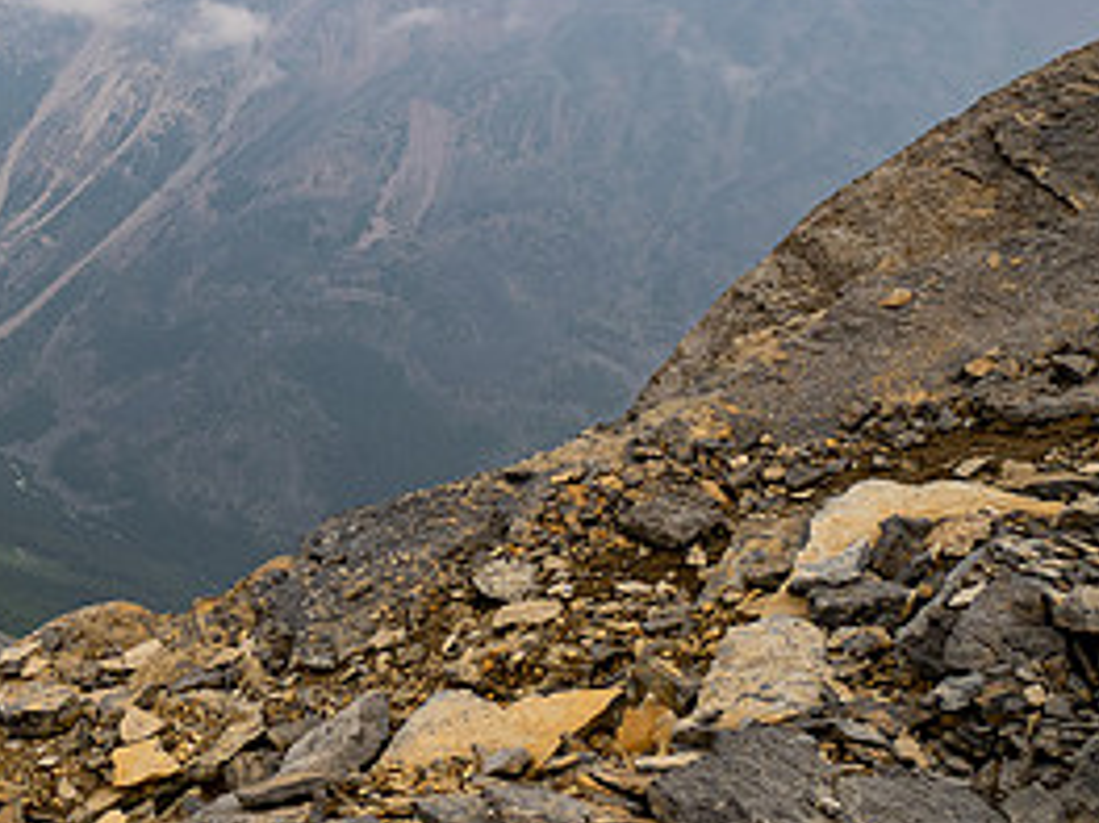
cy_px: 148
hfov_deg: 32.3
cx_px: -84
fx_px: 1682
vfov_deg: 26.9
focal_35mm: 53
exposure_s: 1/250
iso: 200
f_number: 8
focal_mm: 12
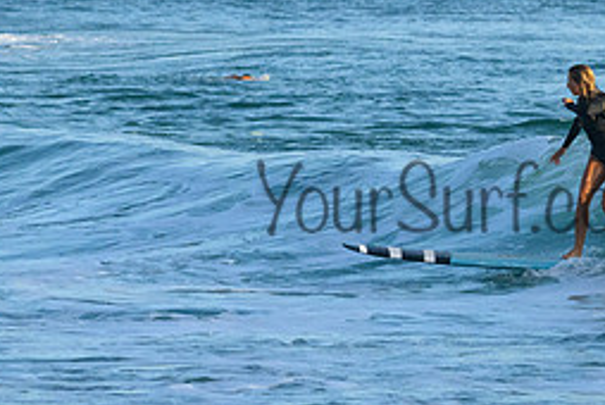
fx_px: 13056
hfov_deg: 2.7
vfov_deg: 1.8
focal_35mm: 776
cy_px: 177
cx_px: 503
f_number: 11
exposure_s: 1/2000
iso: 3200
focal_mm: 340
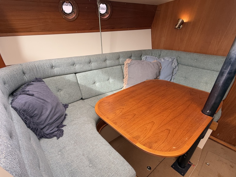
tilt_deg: -29.4
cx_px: 116
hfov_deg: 87.7
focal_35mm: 18
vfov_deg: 70.9
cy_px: 106
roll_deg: +1.4
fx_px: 123
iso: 250
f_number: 2.2
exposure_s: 1/99
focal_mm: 2.22
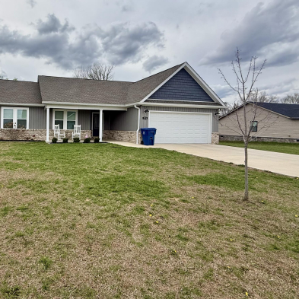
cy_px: 128
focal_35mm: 21
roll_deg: -0.7
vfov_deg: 71.7
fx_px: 205
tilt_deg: -0.3
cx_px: 74
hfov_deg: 67.5
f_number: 2.2
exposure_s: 1/1189
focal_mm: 2.22
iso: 50
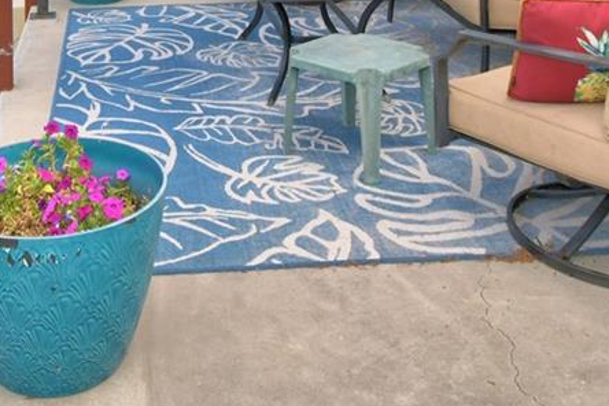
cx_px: 177
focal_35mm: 54
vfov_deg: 21.2
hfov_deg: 36.3
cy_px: -200
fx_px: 913
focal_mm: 10
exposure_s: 1/250
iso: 100
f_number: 8
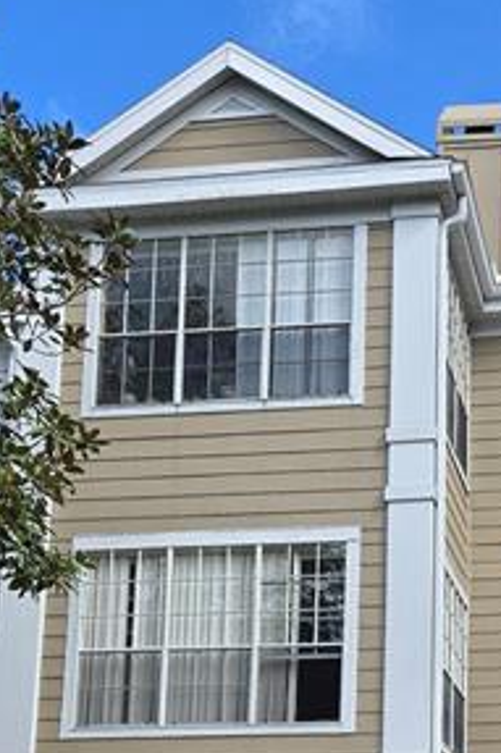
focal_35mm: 64
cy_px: 784
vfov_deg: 29.0
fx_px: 1338
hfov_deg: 20.4
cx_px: 519
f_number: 1.8
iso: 25
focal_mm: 5.4
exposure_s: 1/845
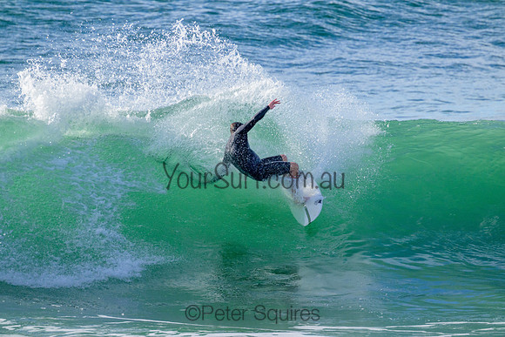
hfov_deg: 2.6
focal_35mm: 800
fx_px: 11224
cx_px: 252
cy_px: 168
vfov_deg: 1.7
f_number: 11
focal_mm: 800
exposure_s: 1/2000
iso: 1100
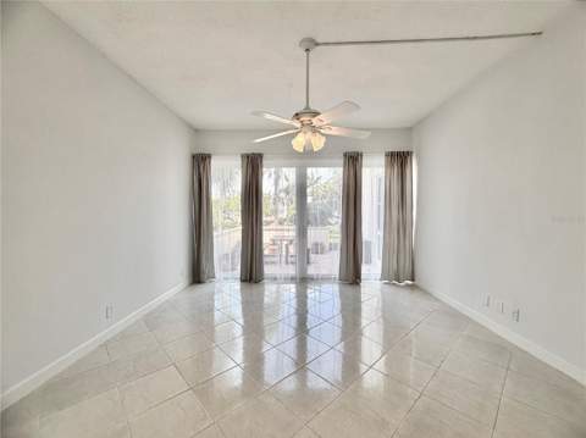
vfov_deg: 85.6
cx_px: 293
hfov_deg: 102.1
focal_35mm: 14
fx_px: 237
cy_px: 219
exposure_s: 1/120
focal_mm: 2.22
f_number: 2.2
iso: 80
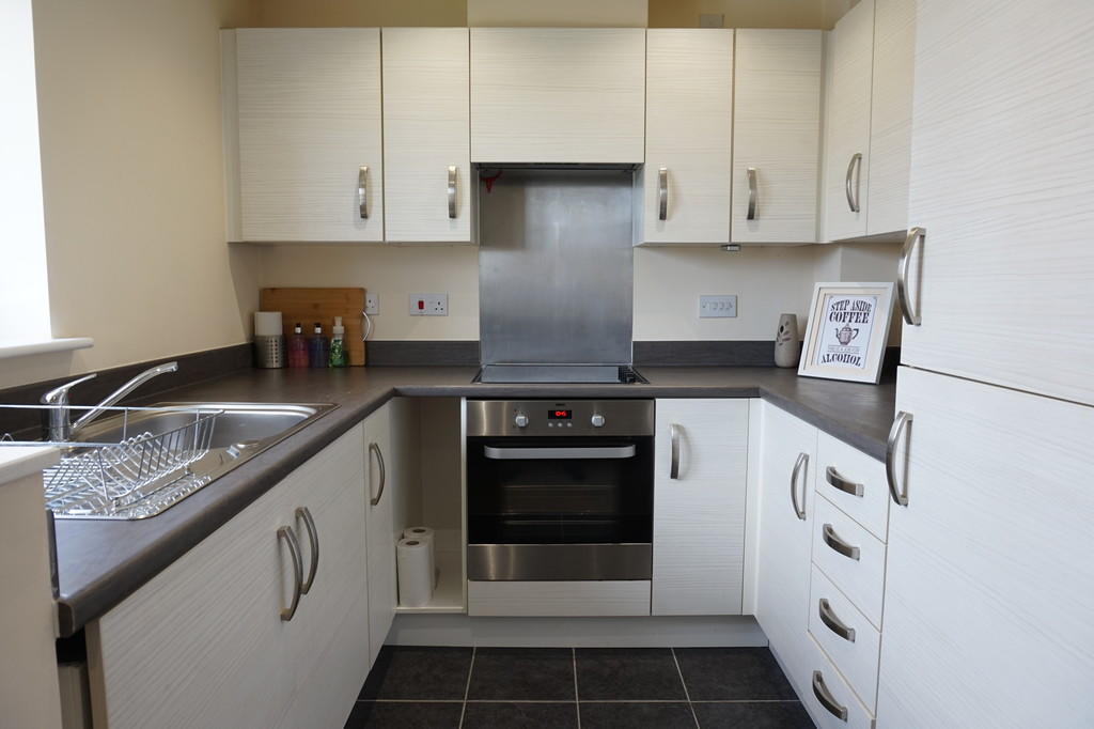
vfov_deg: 53.1
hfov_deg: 73.8
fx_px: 729
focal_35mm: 24
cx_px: 547
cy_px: 364
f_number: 5.6
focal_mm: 16
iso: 250
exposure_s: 1/20
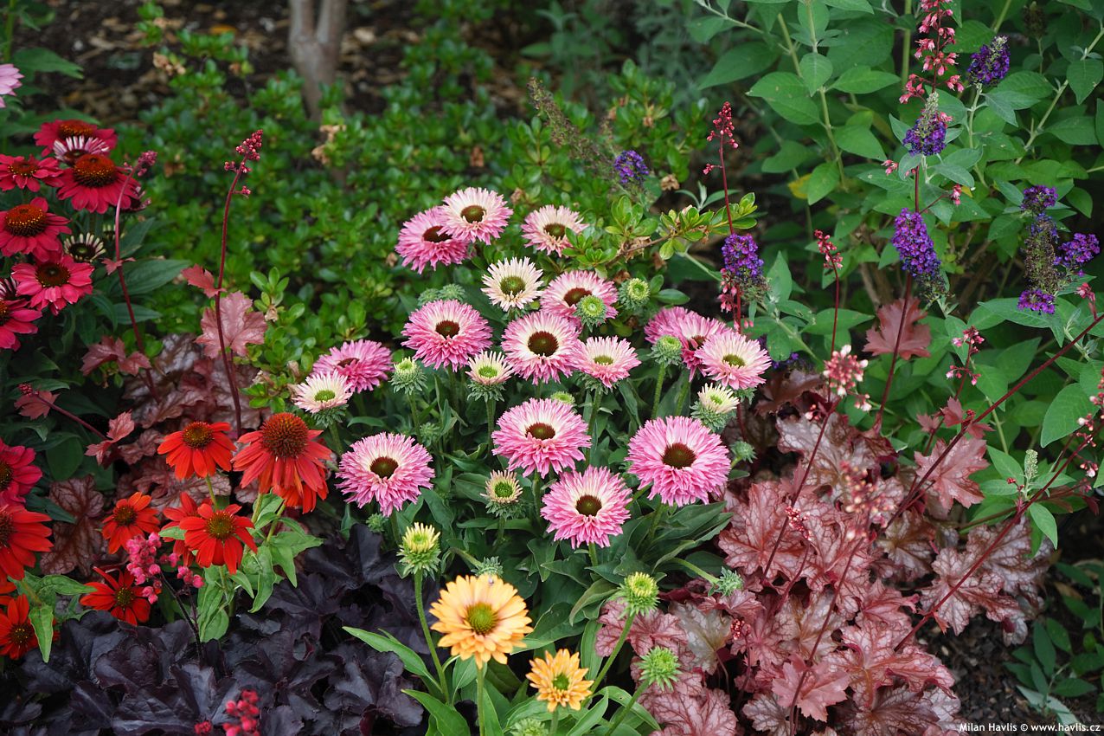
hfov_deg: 50.7
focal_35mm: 38
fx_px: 1165
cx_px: 552
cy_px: 368
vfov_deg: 35.0
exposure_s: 1/400
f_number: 4
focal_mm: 38
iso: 250
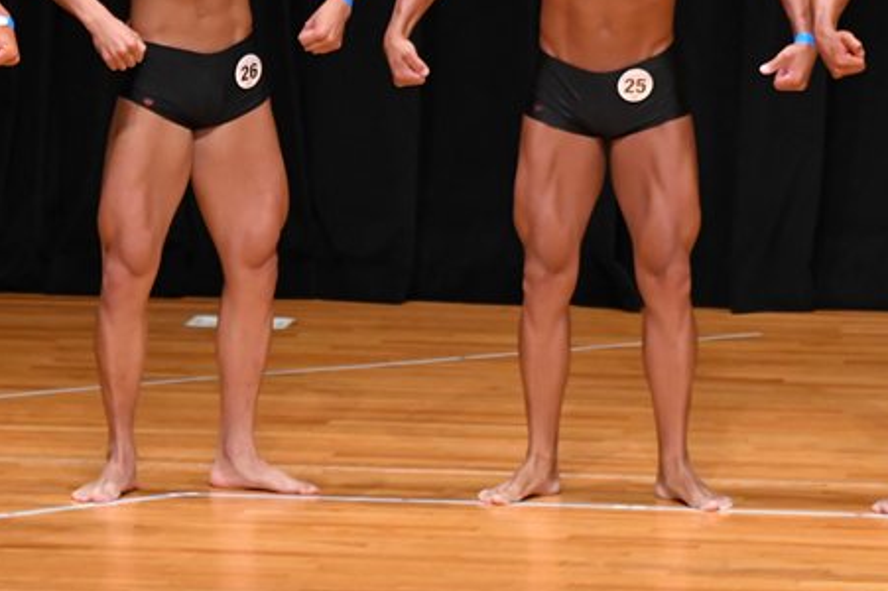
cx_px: 157
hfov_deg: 4.7
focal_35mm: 438
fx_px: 10796
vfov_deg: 3.1
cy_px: 136
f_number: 5.6
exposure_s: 1/400
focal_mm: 170
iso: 4000
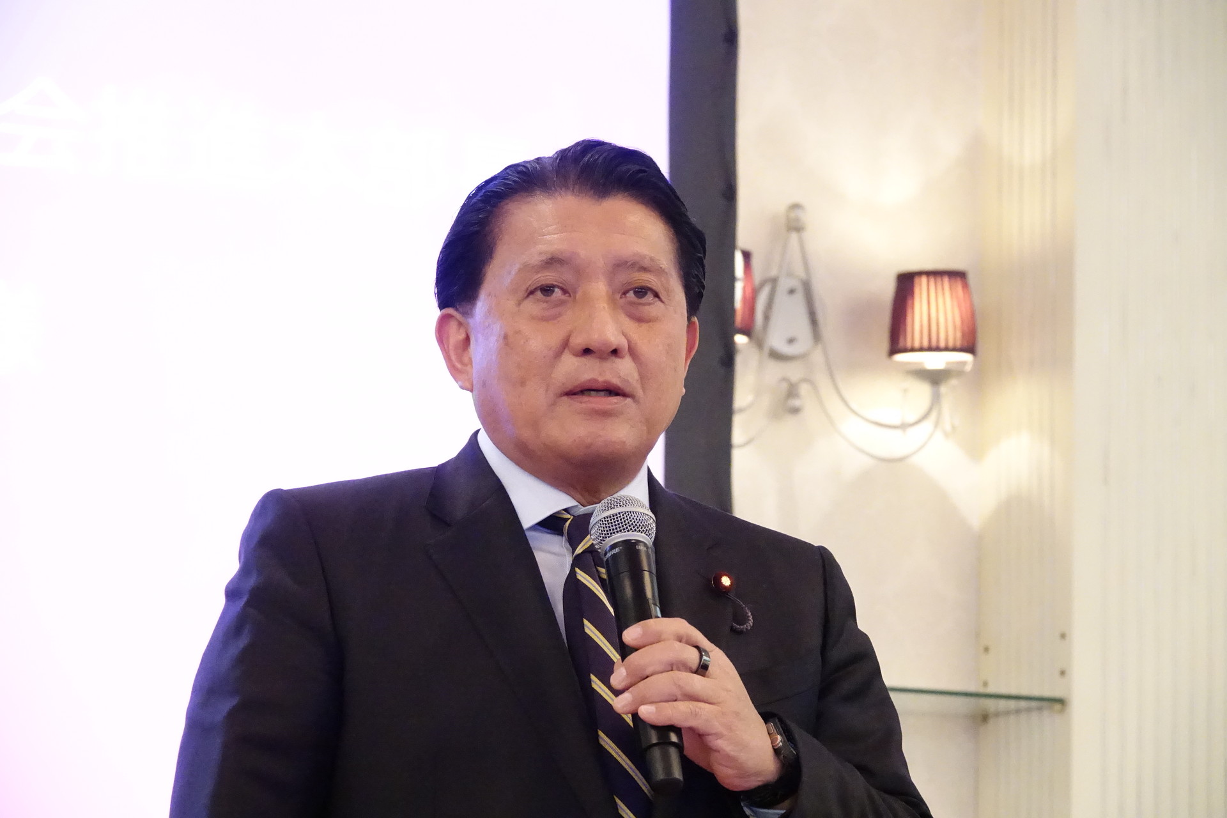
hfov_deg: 14.8
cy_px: 409
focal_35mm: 139
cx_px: 614
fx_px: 4737
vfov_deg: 9.9
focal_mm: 51.14
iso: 6400
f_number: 4
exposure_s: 1/160
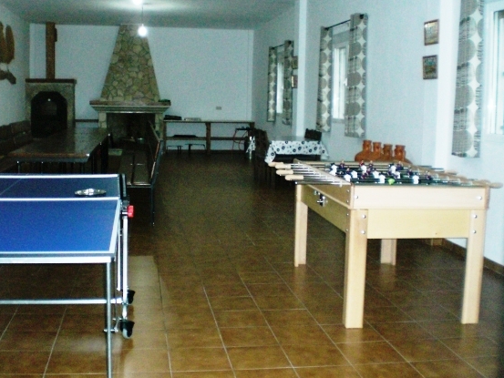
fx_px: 641
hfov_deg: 42.9
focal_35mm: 44
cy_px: 162
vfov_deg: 32.8
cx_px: 231
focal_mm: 6.3
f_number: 3.1
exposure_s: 1/60
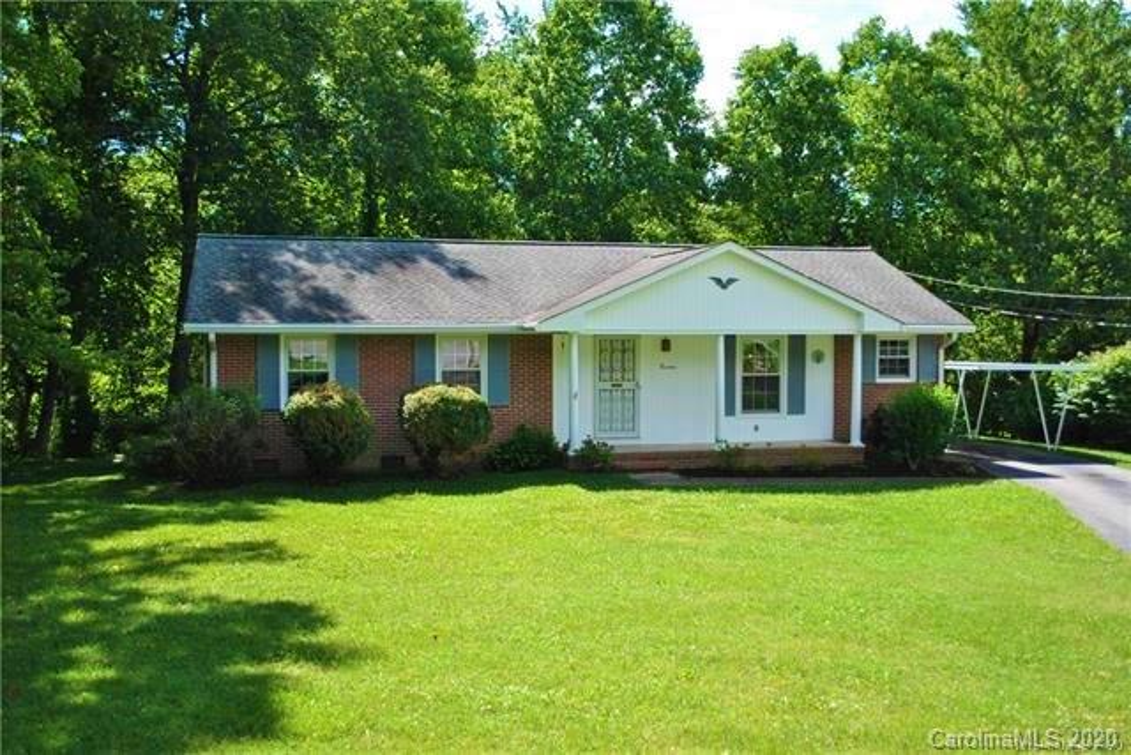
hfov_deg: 53.1
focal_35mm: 36
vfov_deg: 36.9
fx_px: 1131
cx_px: 566
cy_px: 378
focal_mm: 24
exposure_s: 1/800
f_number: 4
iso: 200
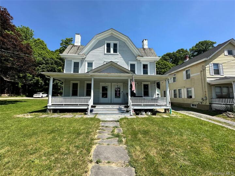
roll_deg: -0.1
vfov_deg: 85.7
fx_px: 95
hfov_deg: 102.1
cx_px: 118
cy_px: 88
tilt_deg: +8.0
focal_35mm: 14
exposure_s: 1/1715
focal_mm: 2.22
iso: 50
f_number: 2.2
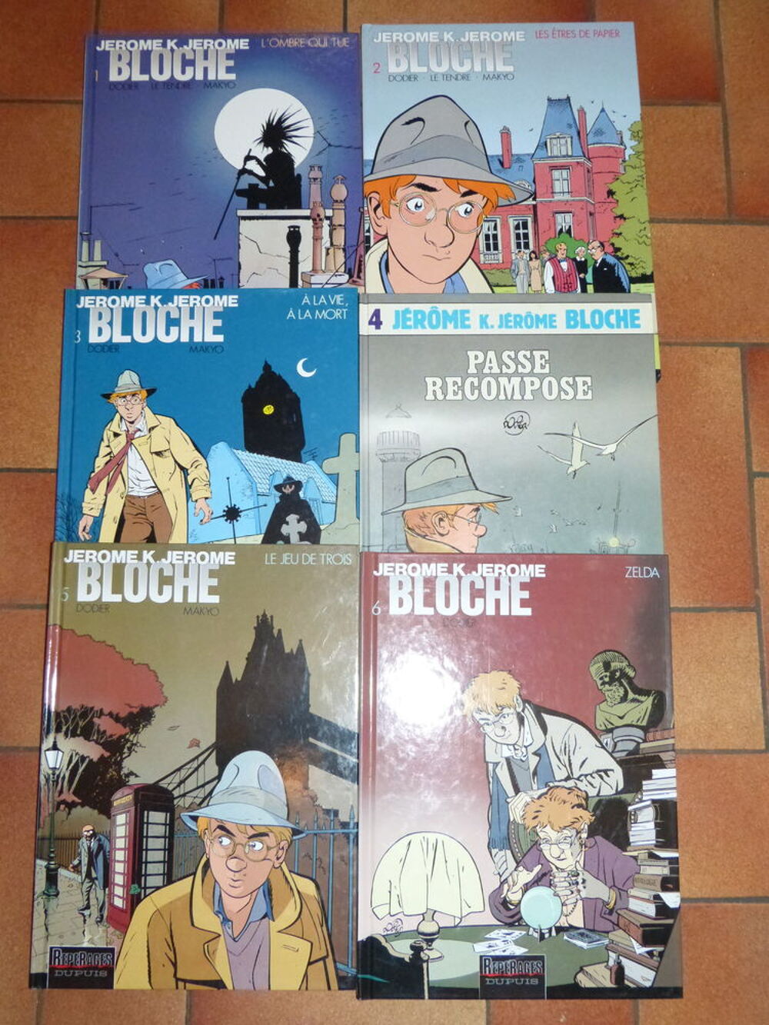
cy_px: 512
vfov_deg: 51.4
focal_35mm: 36
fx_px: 1066
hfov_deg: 39.7
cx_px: 384
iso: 800
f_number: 3.1
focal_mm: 6.3
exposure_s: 1/60
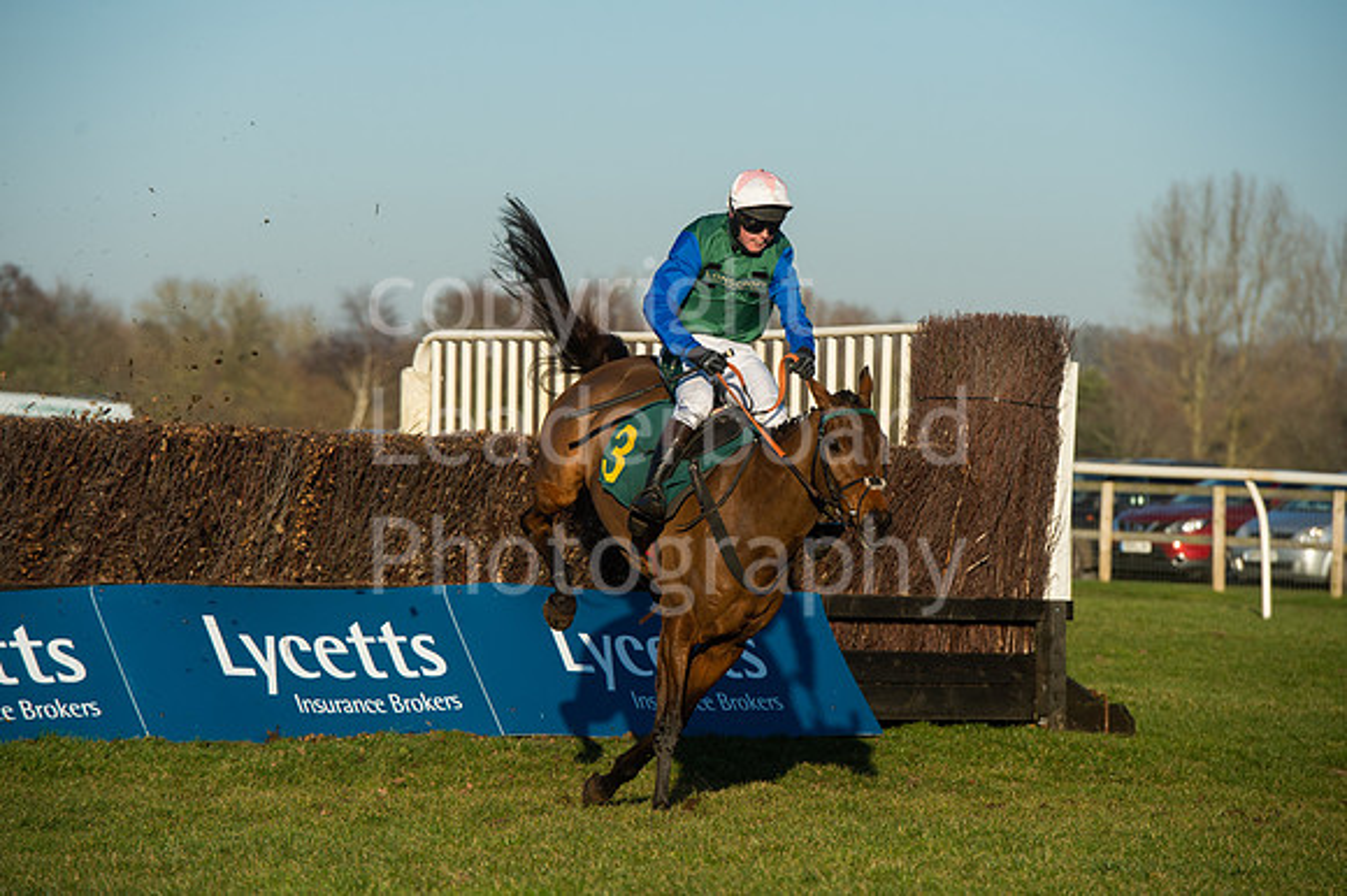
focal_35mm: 190
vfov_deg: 7.2
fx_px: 7105
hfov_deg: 10.8
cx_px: 674
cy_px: 448
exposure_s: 1/3200
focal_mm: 190
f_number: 6.3
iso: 500
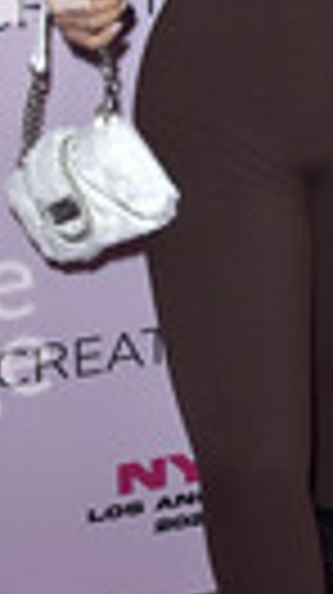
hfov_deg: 11.1
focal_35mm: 108
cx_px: 313
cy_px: 144
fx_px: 1700
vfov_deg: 19.7
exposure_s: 1/250
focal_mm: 34
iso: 200
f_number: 7.1
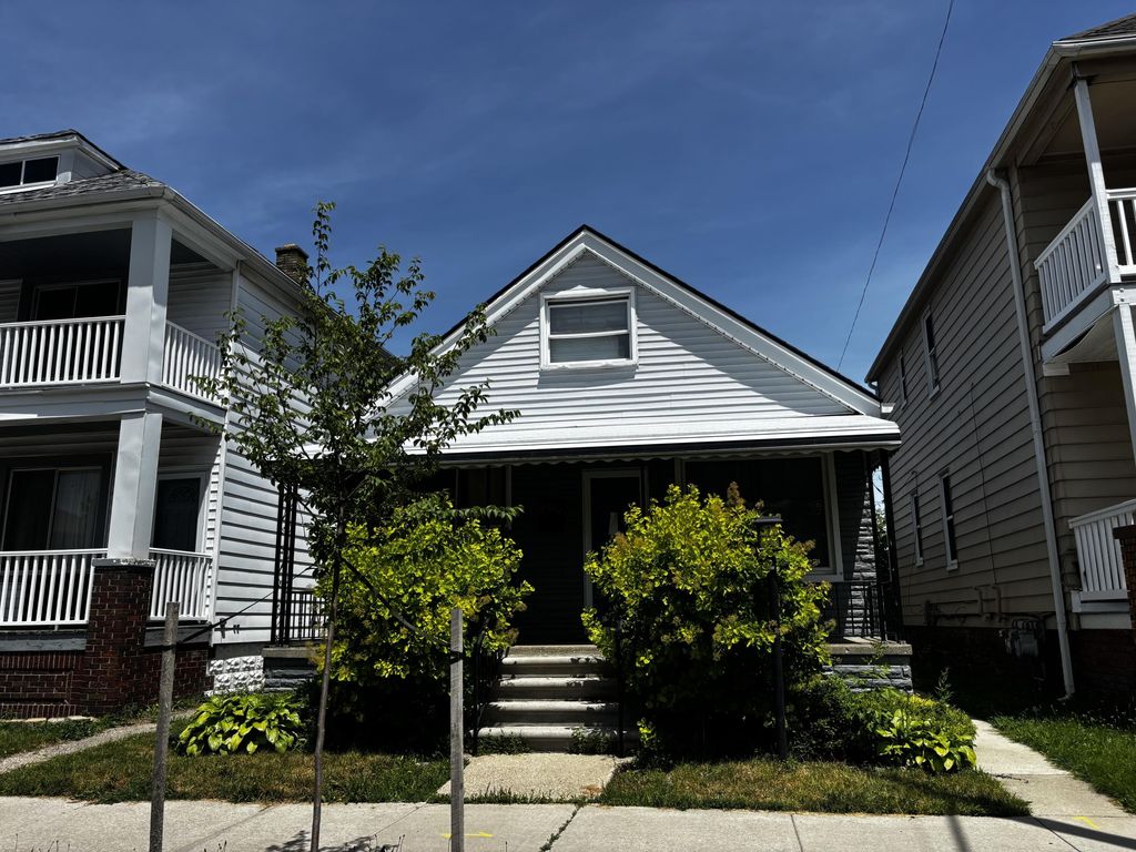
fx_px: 853
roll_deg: -0.1
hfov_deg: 67.3
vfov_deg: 53.1
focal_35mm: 26
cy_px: 426
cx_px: 568
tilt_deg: +9.2
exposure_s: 1/3937
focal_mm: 5.96
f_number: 1.6
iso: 50
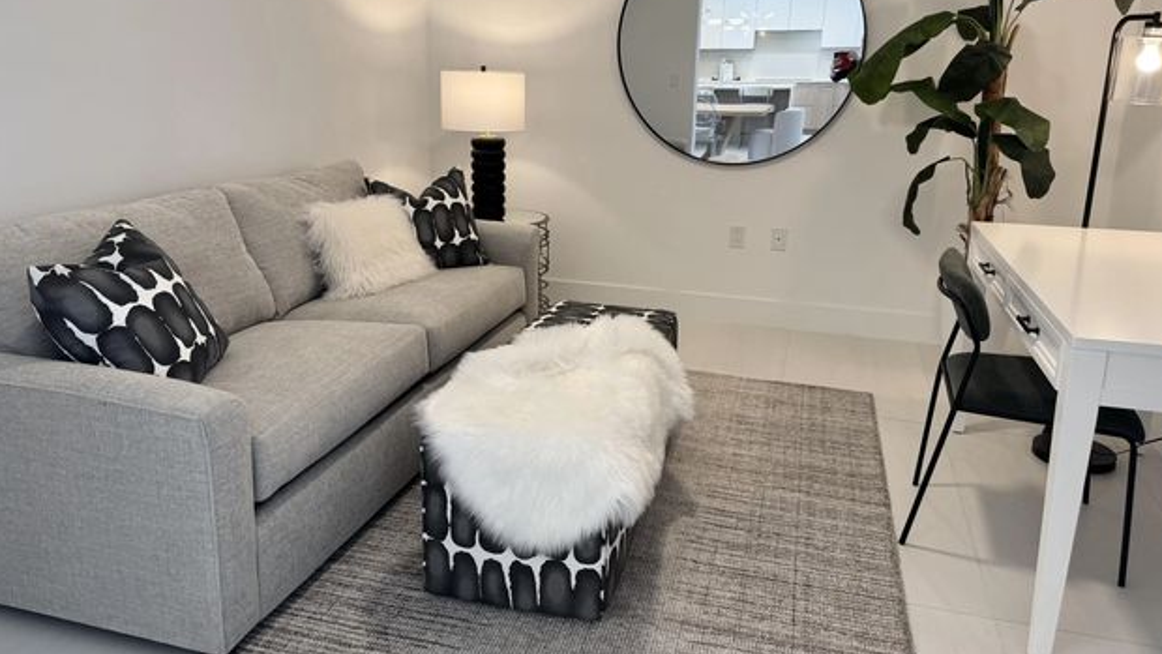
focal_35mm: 27
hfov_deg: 69.8
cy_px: 242
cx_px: 590
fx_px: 832
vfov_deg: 42.6
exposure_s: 1/120
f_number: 1.78
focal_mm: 6.76
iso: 125
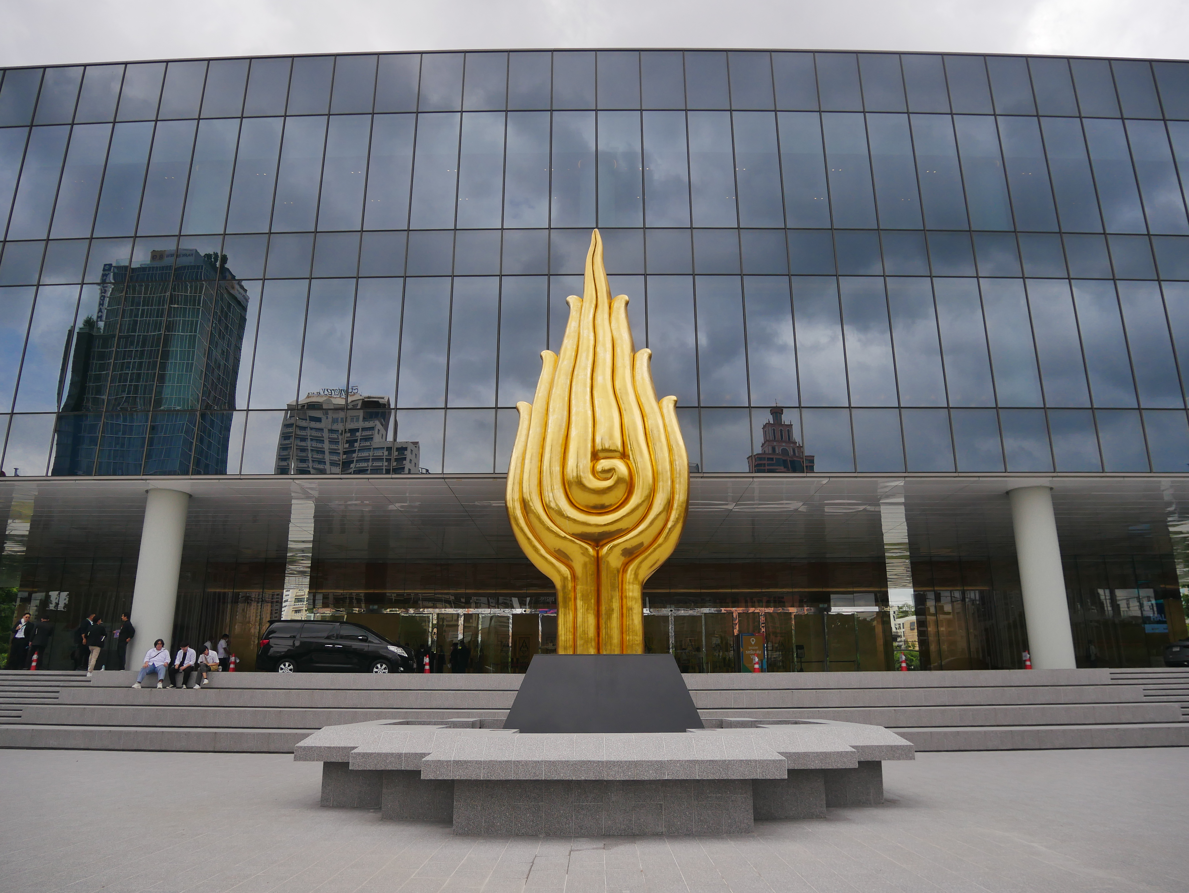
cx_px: 594
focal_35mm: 24
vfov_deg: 56.9
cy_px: 446
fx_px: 825
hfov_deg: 71.6
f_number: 3.5
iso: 200
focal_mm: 12
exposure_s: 1/2000
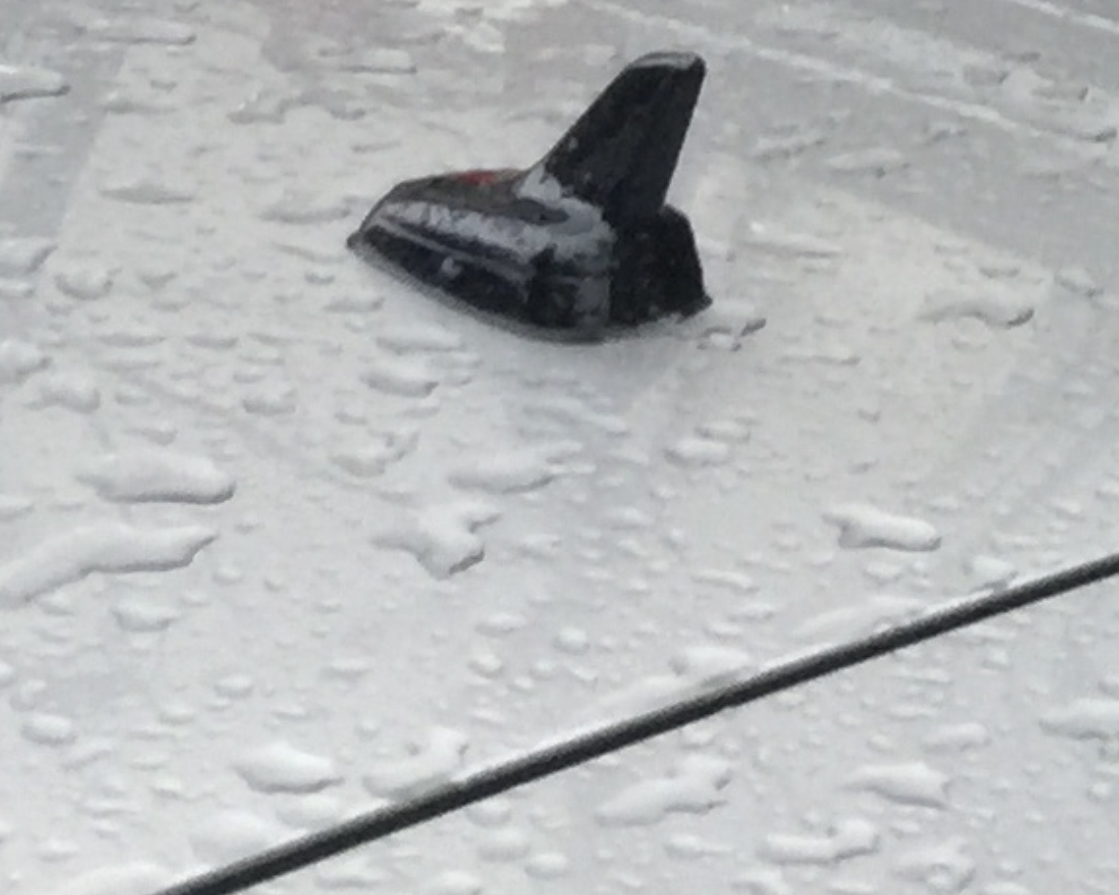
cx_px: 2183
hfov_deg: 10.9
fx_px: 5365
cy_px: -1490
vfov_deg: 8.4
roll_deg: -2.8
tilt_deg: +2.1
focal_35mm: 162
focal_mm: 4.15
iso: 32
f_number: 2.2
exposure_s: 1/33
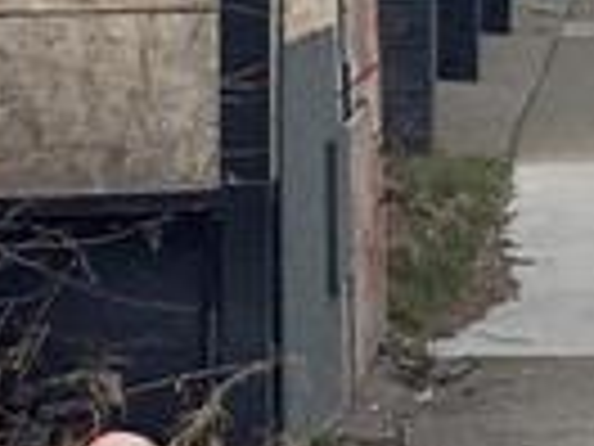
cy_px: -203
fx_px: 4135
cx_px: 1530
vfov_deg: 6.1
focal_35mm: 241
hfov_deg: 7.5
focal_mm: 3.3
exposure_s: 1/1538
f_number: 2.4
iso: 25
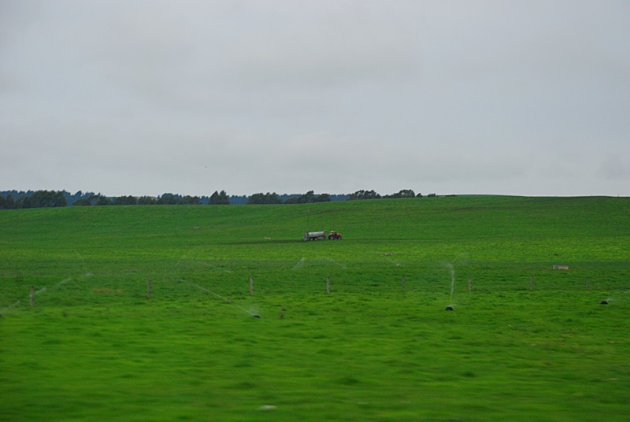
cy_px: 211
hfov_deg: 18.2
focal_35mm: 112
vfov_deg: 12.2
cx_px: 315
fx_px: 1972
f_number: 6.3
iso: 400
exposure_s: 1/125
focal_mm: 75
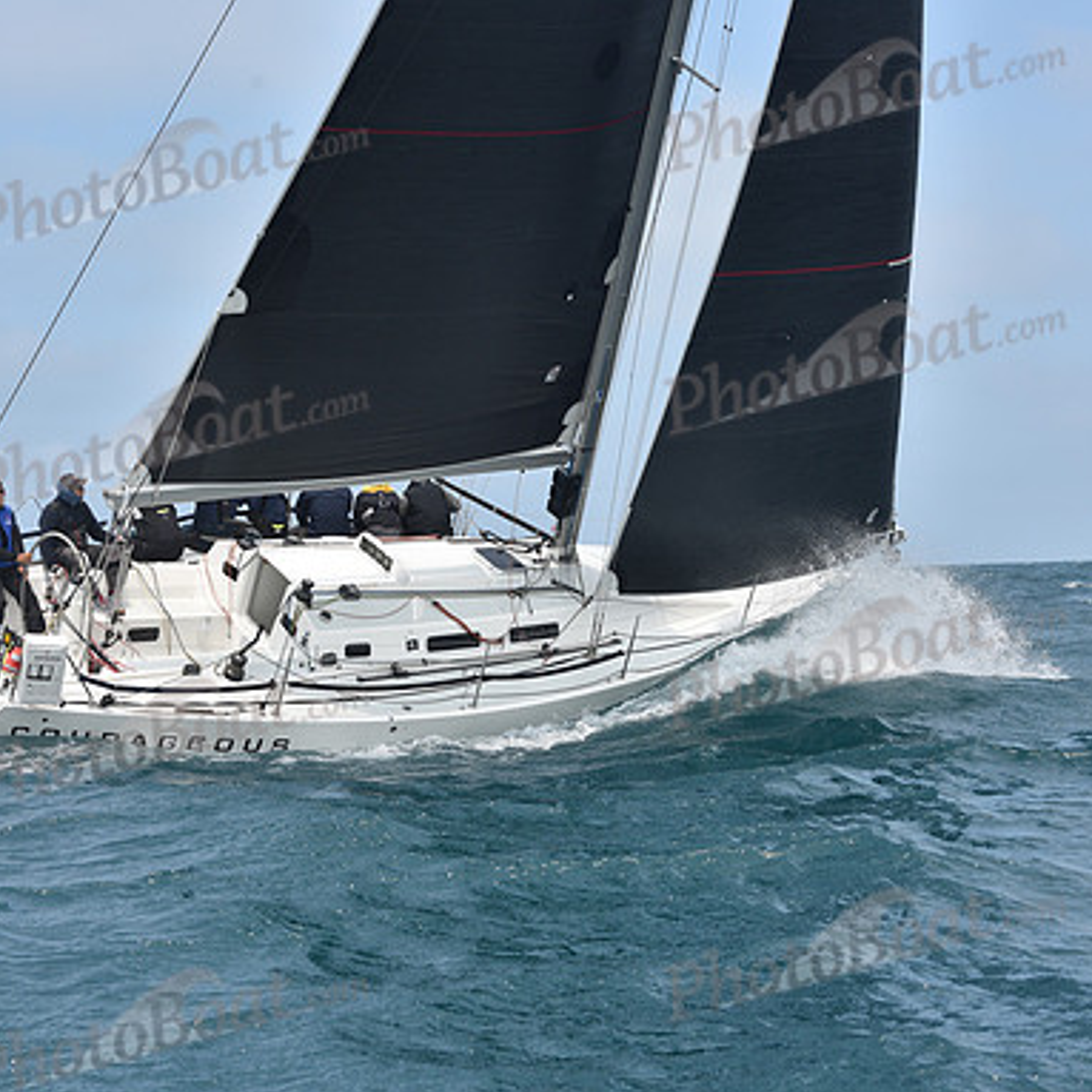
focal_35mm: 90
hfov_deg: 19.3
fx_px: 3212
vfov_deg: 19.3
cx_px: 519
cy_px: 549
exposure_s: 1/800
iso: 250
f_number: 9
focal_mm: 70
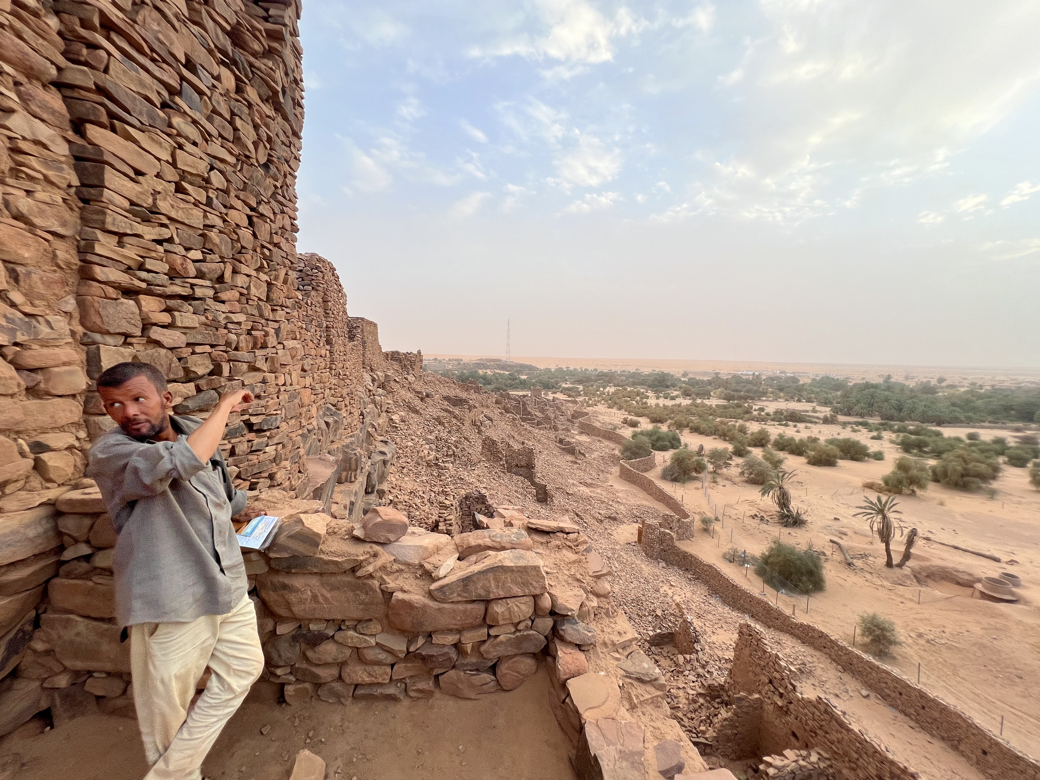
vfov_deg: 89.9
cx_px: 520
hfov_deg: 106.2
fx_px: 391
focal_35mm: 13
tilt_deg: -3.6
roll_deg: -1.1
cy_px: 390
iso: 32
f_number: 1.8
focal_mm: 1.57
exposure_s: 1/110
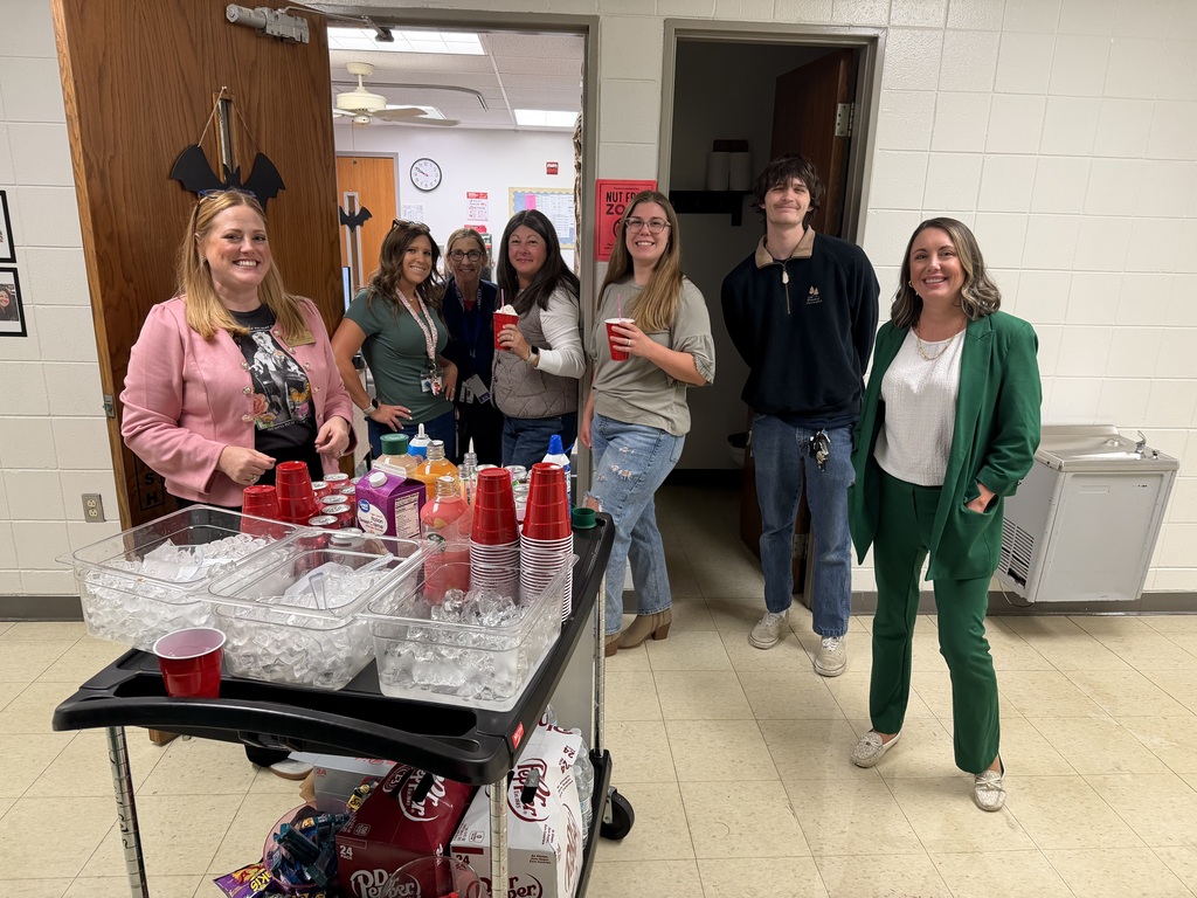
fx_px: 830
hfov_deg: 71.6
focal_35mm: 24
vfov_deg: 56.8
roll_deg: -1.4
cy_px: 449
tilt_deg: -13.6
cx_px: 598
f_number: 1.78
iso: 250
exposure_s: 1/60
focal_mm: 6.76
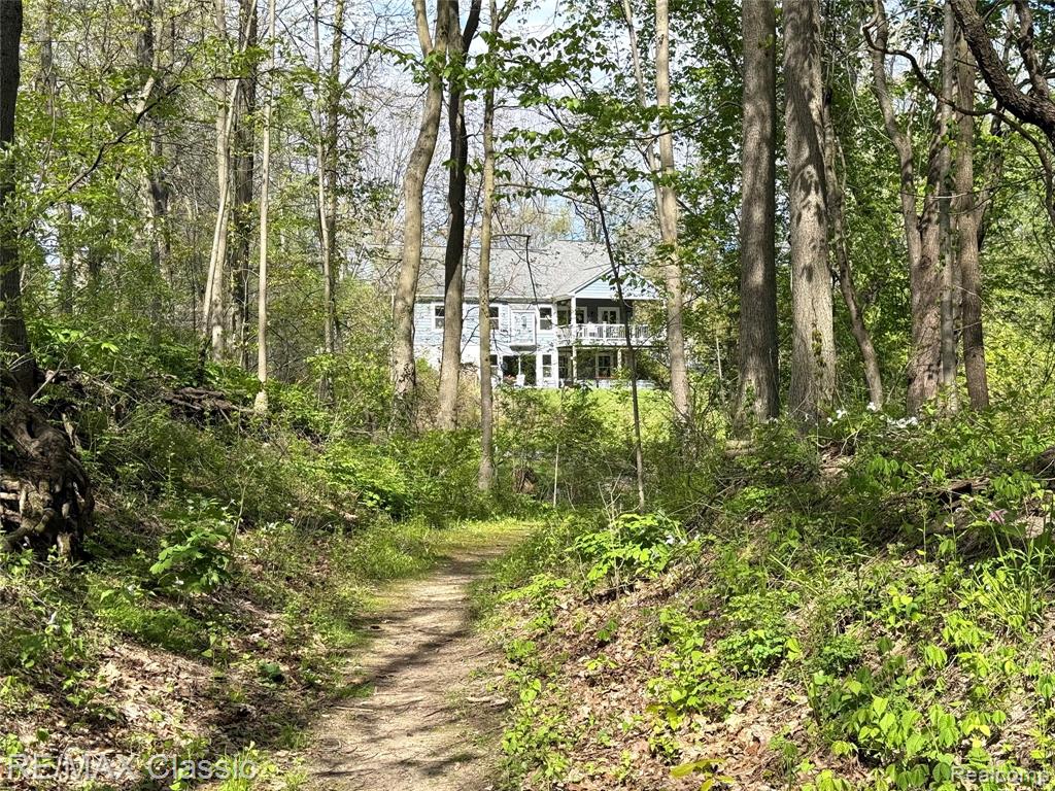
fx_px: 1463
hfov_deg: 39.7
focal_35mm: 48
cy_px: 396
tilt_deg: +1.3
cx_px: 528
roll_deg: +0.7
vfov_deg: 30.3
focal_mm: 6.76
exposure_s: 1/2208
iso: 64
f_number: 1.78
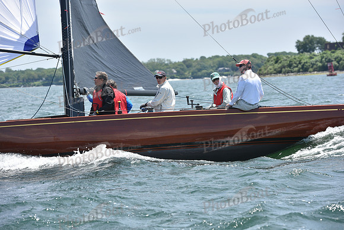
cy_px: 115
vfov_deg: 10.6
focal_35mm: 130
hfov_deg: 15.8
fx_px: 1242
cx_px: 172
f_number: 5.6
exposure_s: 1/1250
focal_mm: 130
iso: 250
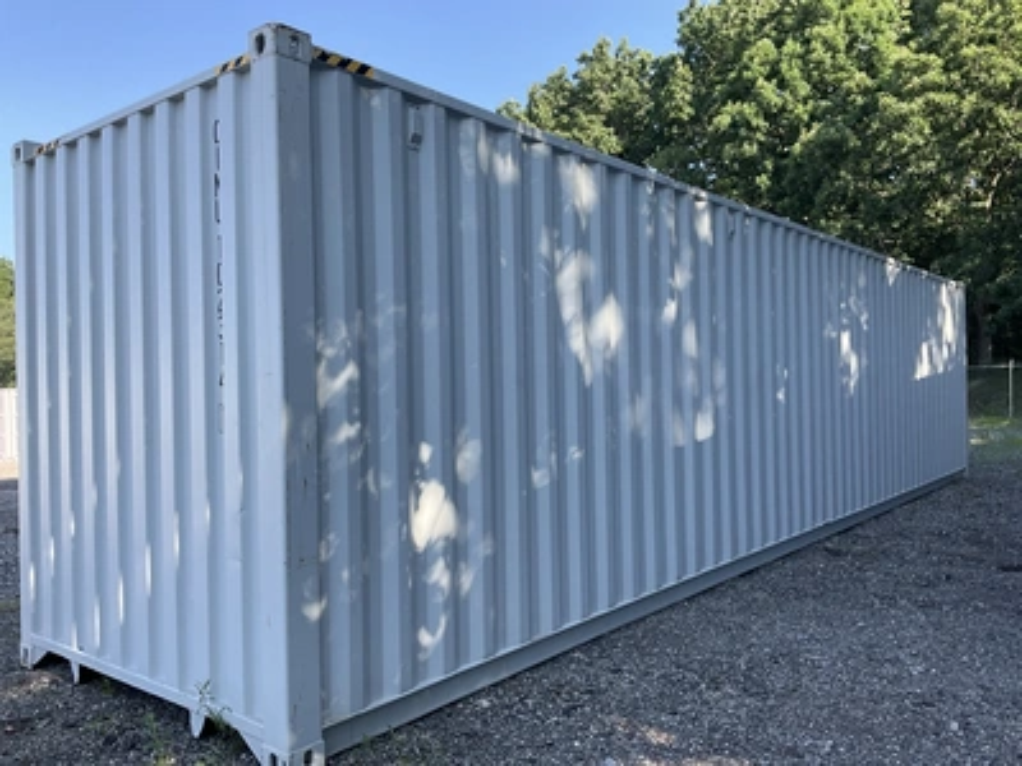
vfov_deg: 48.2
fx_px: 856
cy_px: 383
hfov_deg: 61.7
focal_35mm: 29
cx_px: 511
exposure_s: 1/391
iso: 25
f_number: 1.8
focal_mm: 3
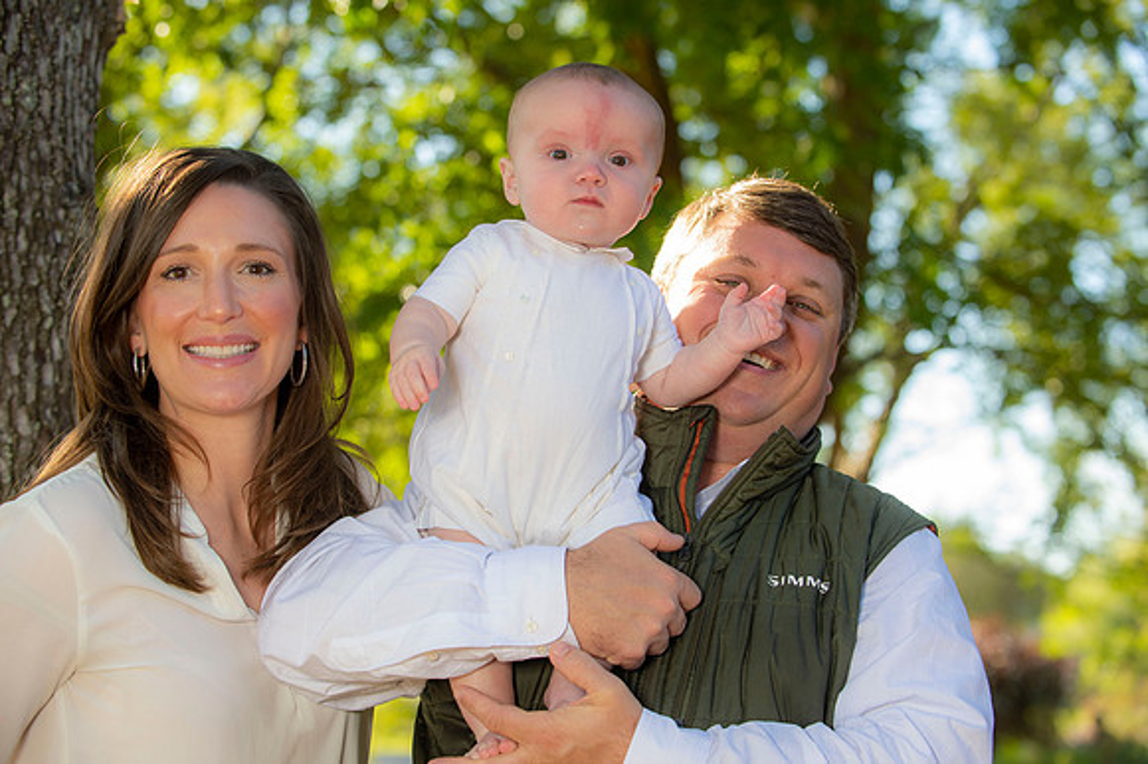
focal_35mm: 75
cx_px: 574
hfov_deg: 27.0
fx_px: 2390
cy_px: 382
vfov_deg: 18.2
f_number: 6.3
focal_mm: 75
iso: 250
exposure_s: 1/250
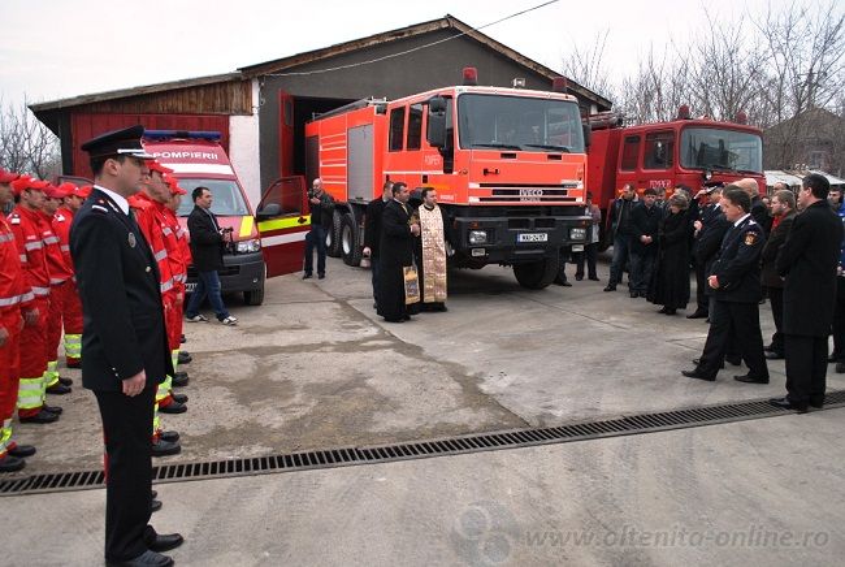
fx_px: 635
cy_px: 284
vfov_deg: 48.1
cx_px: 422
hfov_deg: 67.3
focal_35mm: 27
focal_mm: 18
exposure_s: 1/125
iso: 100
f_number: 5.6
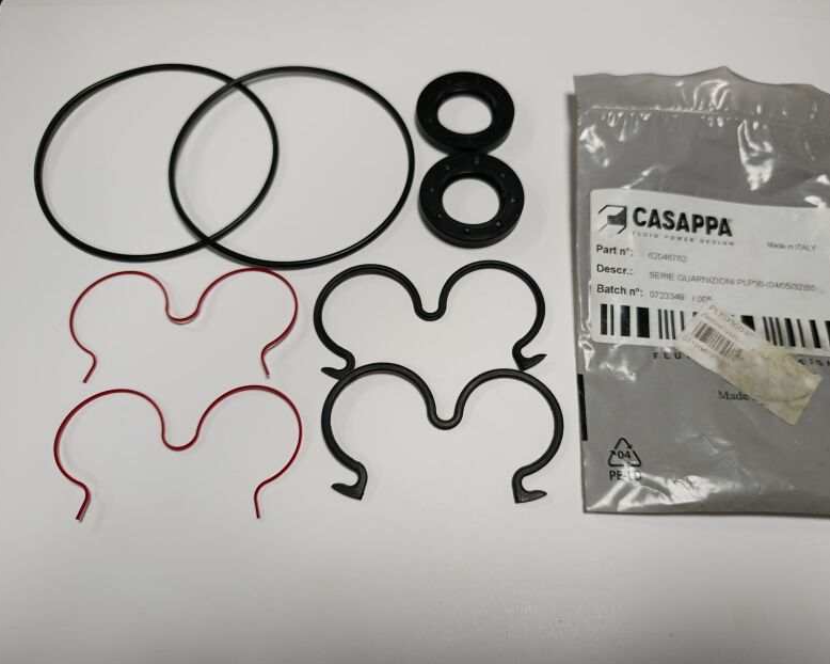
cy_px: 333
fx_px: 589
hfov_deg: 70.3
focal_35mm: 24
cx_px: 435
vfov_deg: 58.8
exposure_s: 1/100
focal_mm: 6.11
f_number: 1.65
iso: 610
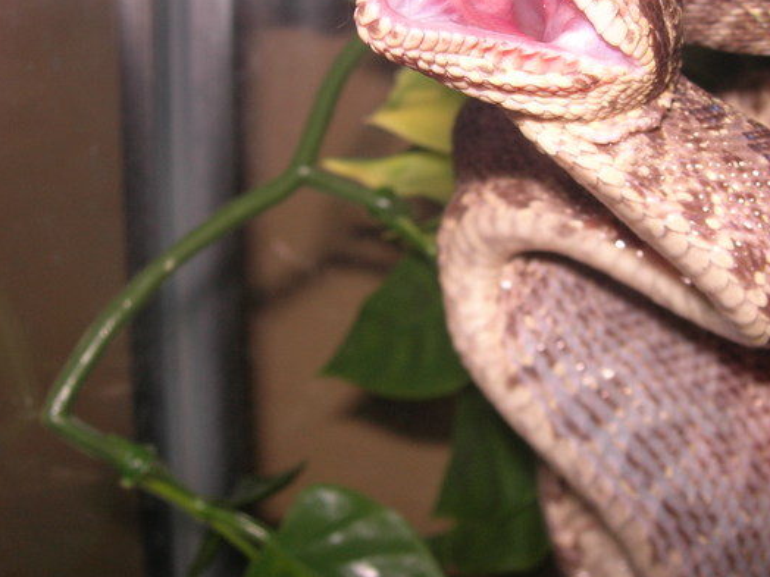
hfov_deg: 33.0
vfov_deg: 25.2
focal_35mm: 58
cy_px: 222
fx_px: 1290
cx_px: 513
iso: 64
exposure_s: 1/60.1
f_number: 4.8
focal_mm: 7.8
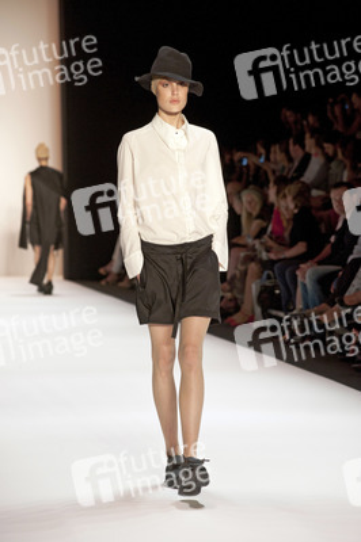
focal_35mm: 155
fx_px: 2335
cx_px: 180
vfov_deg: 13.3
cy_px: 271
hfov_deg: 8.8
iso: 1600
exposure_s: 1/200
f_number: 7.1
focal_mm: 155
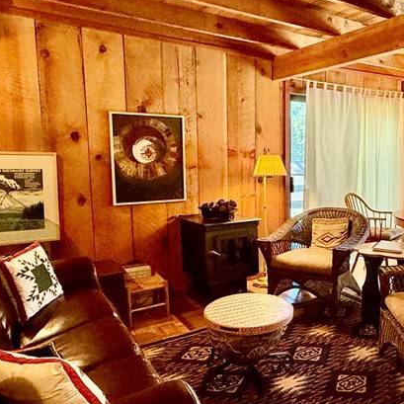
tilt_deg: -7.2
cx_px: 309
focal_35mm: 31
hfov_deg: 50.1
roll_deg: -0.5
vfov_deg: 52.5
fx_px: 409
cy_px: 201
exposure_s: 1/60
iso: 500
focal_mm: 2.22
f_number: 2.2
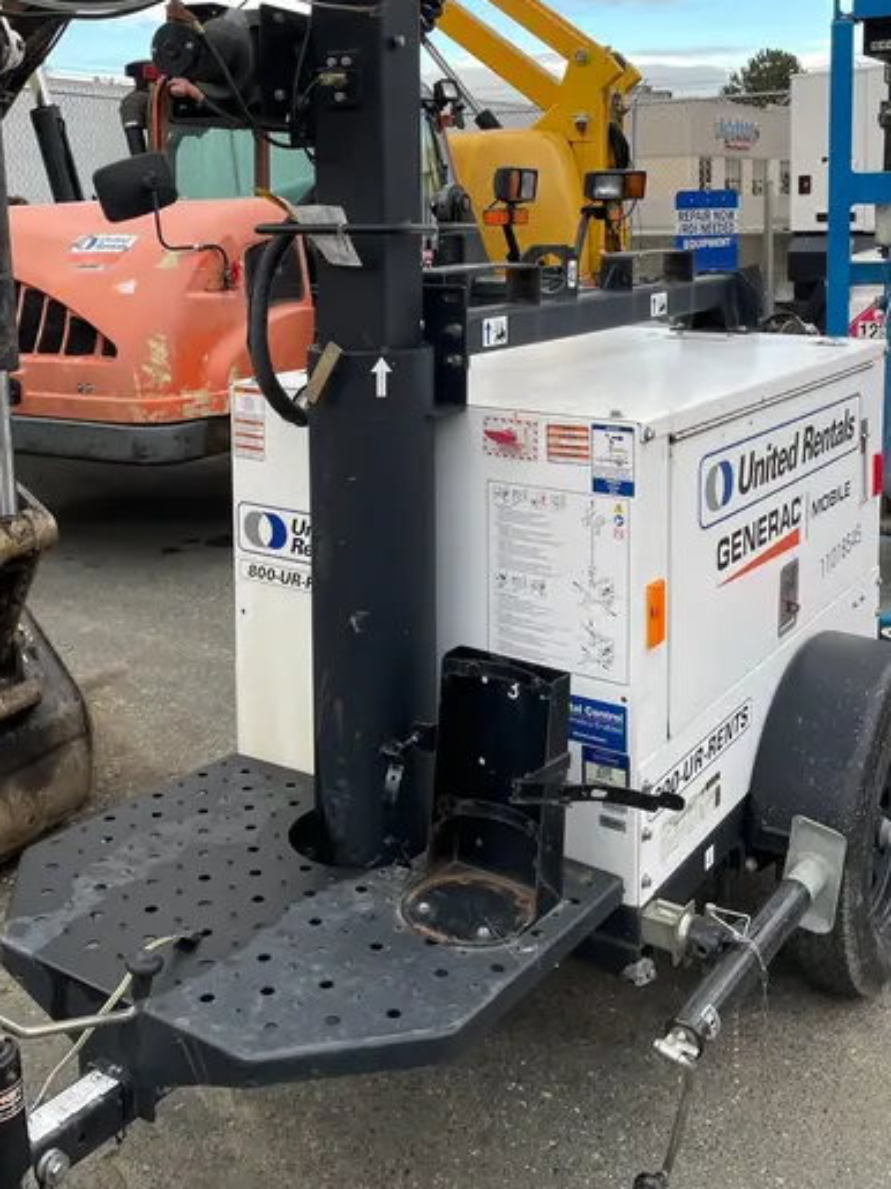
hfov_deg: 38.6
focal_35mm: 37
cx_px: 455
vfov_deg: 48.9
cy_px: 359
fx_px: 1270
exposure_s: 1/445
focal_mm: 4.2
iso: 32
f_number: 1.6
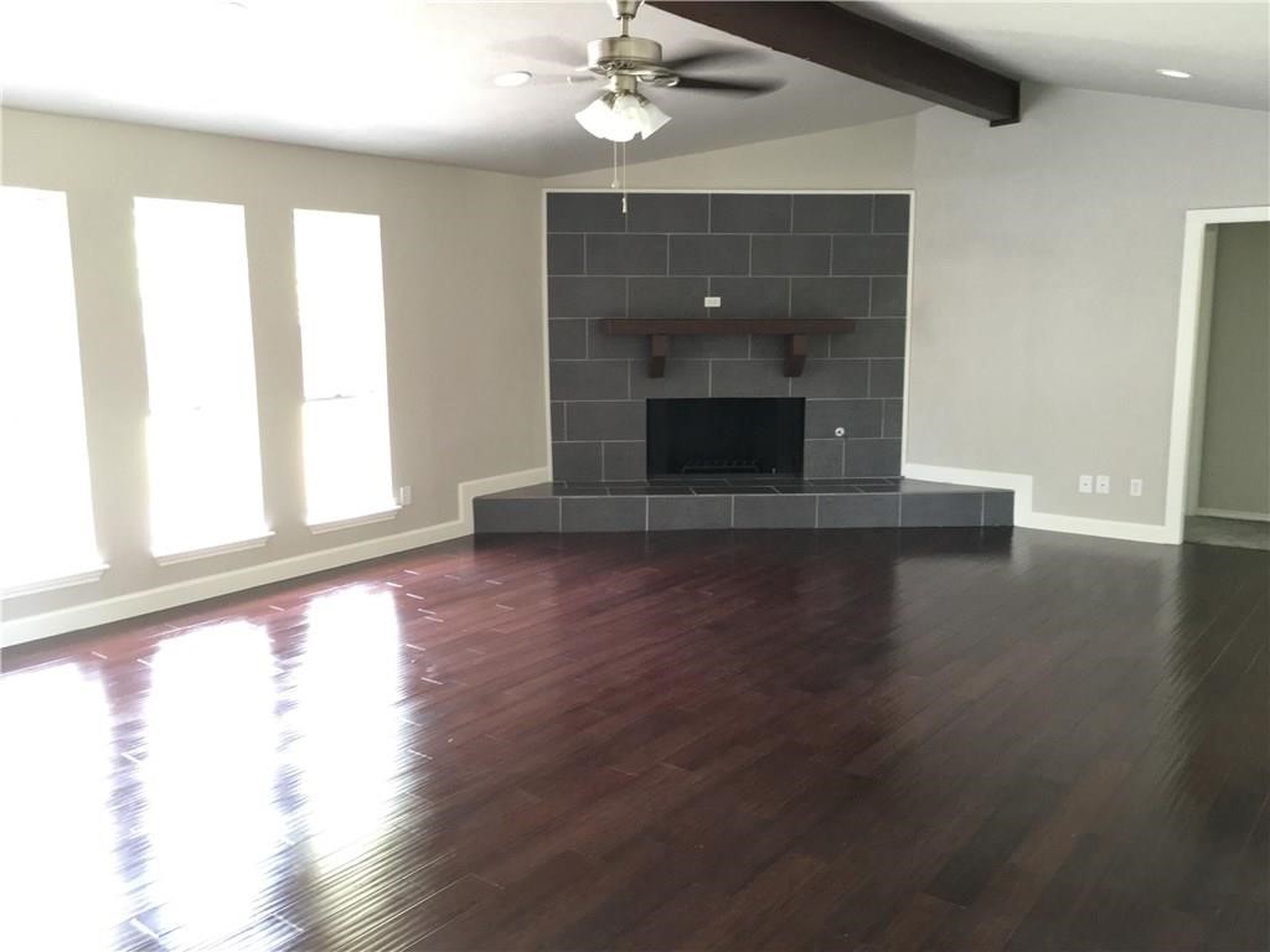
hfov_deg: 61.7
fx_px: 1064
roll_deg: +0.5
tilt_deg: -8.4
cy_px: 476
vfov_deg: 48.2
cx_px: 635
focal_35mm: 29
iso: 200
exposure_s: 1/24
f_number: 2.2
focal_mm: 4.15
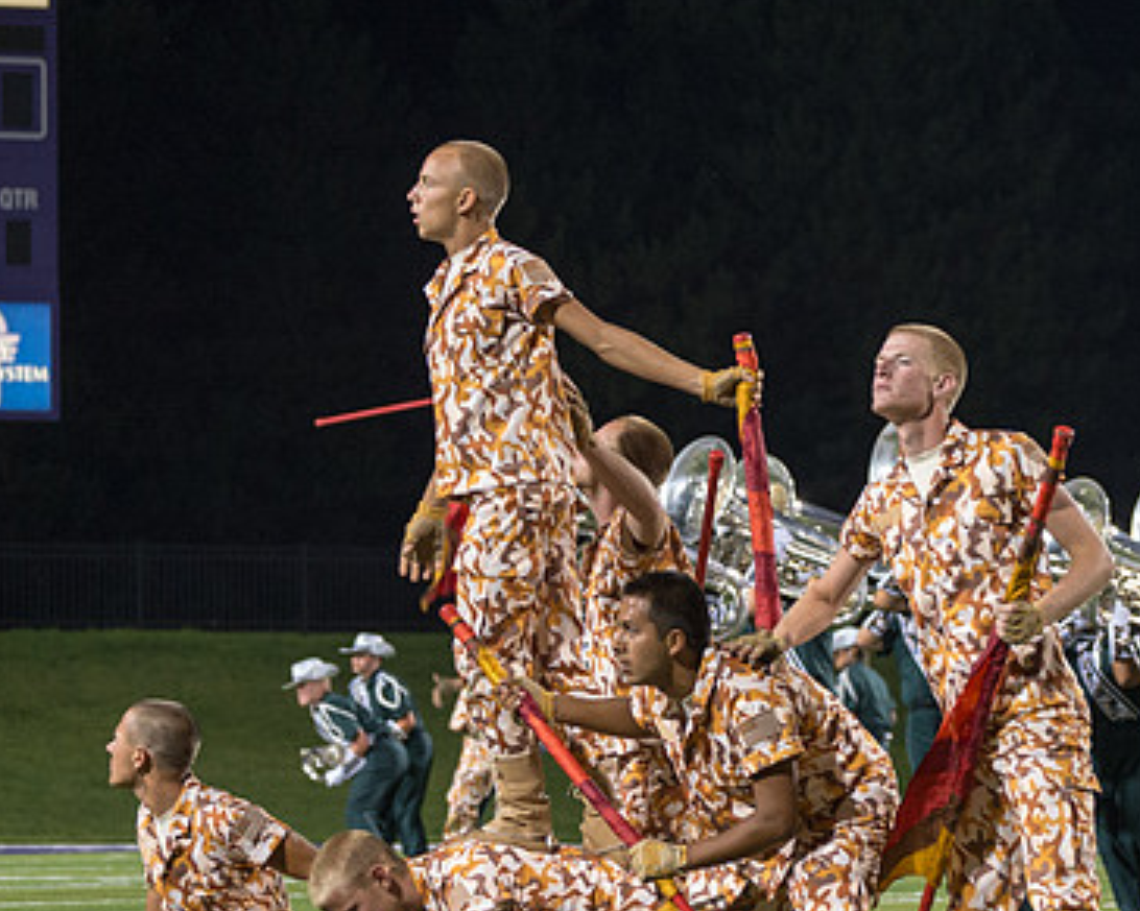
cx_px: 568
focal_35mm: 209
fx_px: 7050
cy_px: 394
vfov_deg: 7.4
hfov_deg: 9.2
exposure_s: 1/160
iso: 2200
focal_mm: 102
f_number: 4.5
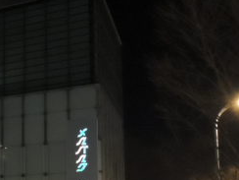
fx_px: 435
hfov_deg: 26.4
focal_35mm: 63
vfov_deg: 22.3
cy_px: 186
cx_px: -66
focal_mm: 4.3
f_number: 3
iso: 2500
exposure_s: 1/15
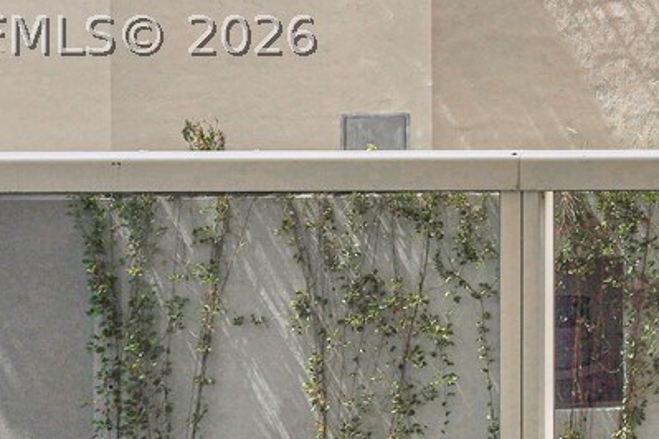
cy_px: 32
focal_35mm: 68
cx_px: 965
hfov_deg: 24.0
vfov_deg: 19.6
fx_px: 1245
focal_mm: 16
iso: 100
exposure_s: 1/250
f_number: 9
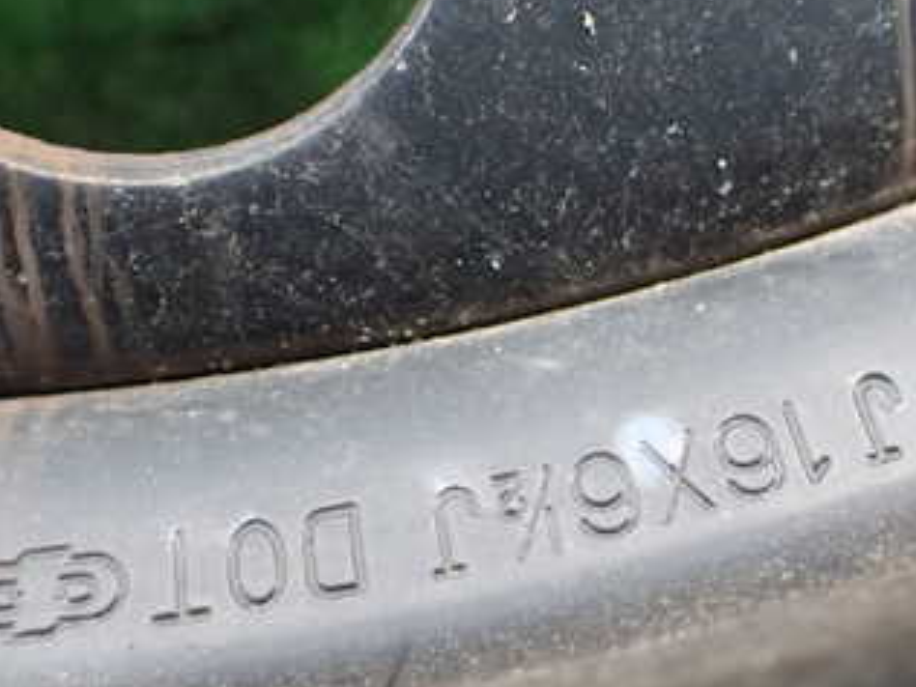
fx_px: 1508
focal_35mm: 57
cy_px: 420
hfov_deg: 33.6
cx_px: 586
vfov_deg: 25.6
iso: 250
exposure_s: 1/125
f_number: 2.3
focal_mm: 5.4
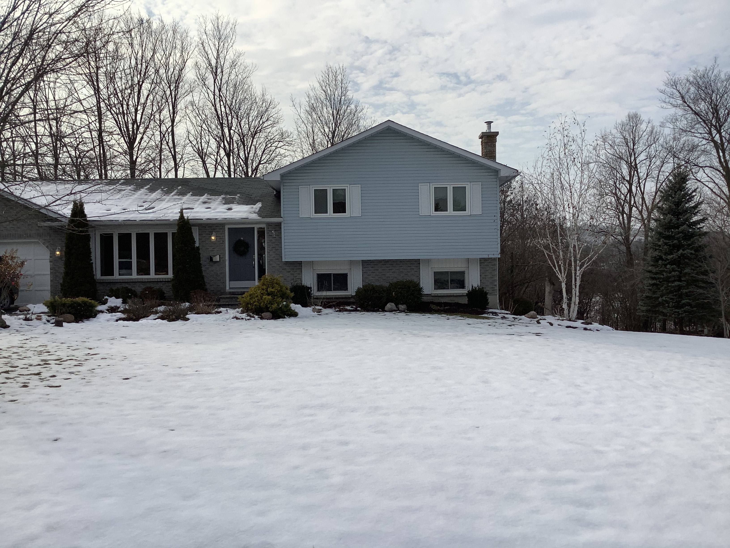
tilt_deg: -0.2
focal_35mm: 31
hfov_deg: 58.4
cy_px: 274
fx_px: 654
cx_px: 365
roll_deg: +0.8
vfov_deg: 45.4
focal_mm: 3.3
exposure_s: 1/1988
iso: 25
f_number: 2.4
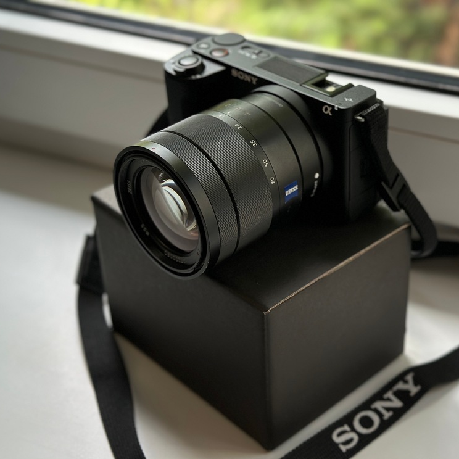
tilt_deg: -32.5
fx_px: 855
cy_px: 231
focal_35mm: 57
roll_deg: +0.2
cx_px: 289
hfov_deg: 29.9
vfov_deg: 30.0
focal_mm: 6.86
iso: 160
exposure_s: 1/60
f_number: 1.78
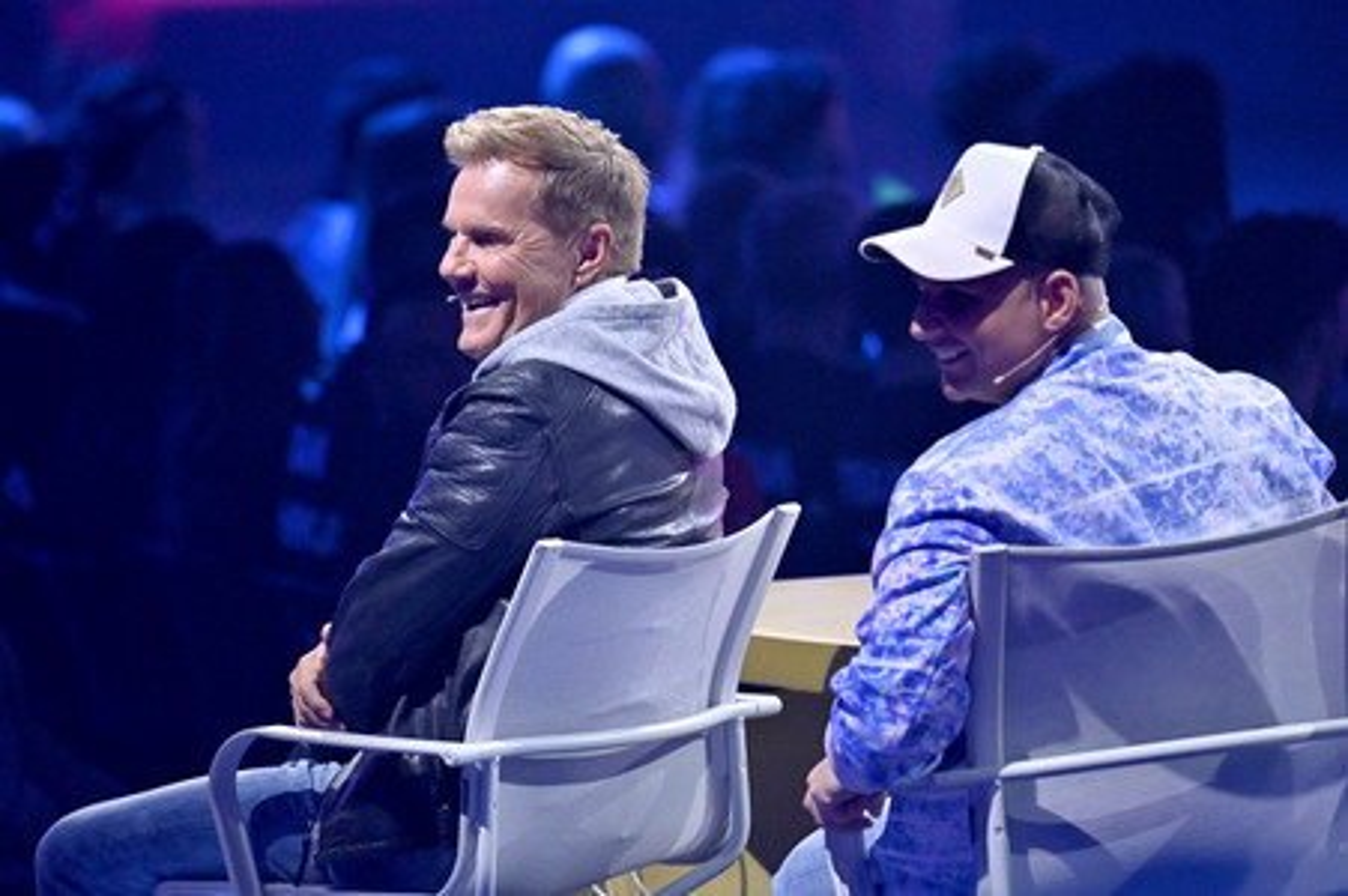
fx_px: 14966
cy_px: 448
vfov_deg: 3.4
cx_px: 674
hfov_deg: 5.2
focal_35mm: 400
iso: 5000
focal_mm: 400
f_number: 5
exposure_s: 1/640
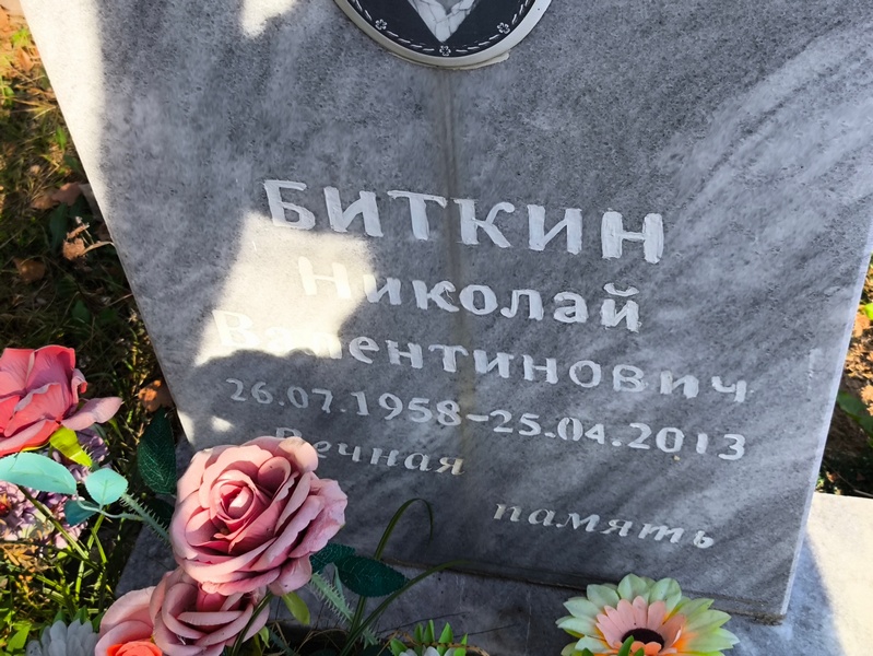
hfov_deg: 38.2
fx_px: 1262
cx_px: 436
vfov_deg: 29.1
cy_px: 328
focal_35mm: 50
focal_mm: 4.71
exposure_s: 1/590
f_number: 1.7
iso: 50
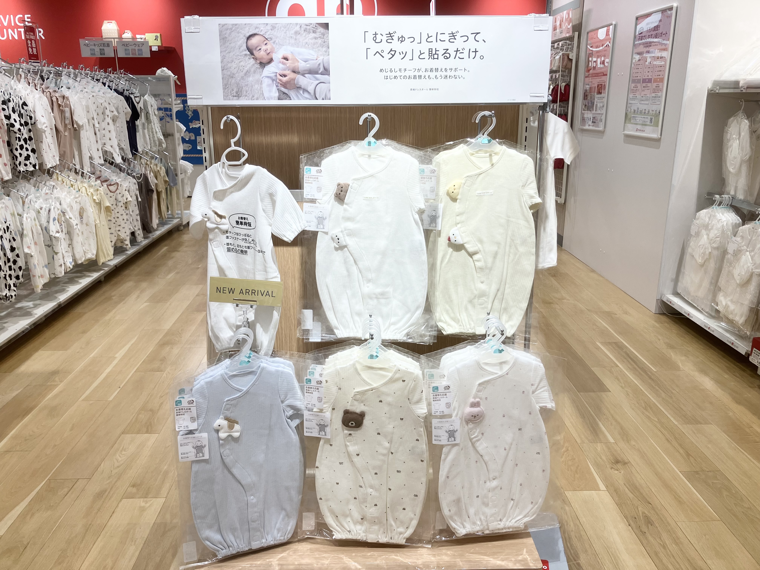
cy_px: 285
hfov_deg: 63.4
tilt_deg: -16.2
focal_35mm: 28
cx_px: 380
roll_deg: +0.2
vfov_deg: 49.7
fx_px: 615
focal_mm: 3.99
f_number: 1.8
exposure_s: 1/120
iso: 40
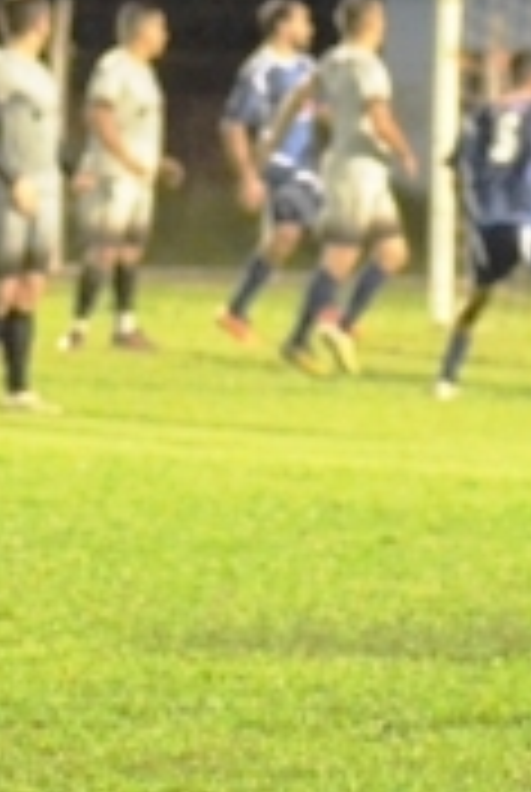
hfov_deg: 2.4
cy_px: -50
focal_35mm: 571
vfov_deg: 3.6
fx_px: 12579
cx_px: 166
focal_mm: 105
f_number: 4.2
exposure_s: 1/100
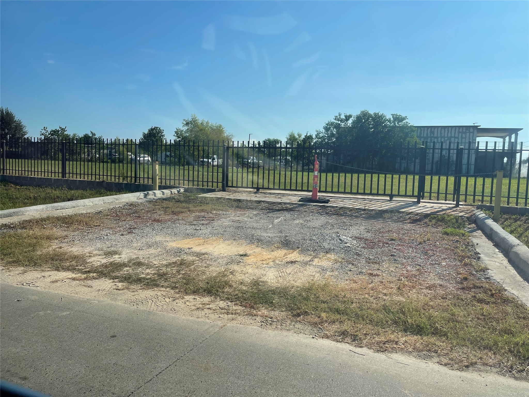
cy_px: 198
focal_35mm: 25
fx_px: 382
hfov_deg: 69.4
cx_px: 264
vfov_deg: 54.9
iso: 32
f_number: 1.6
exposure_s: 1/2083
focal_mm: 5.1
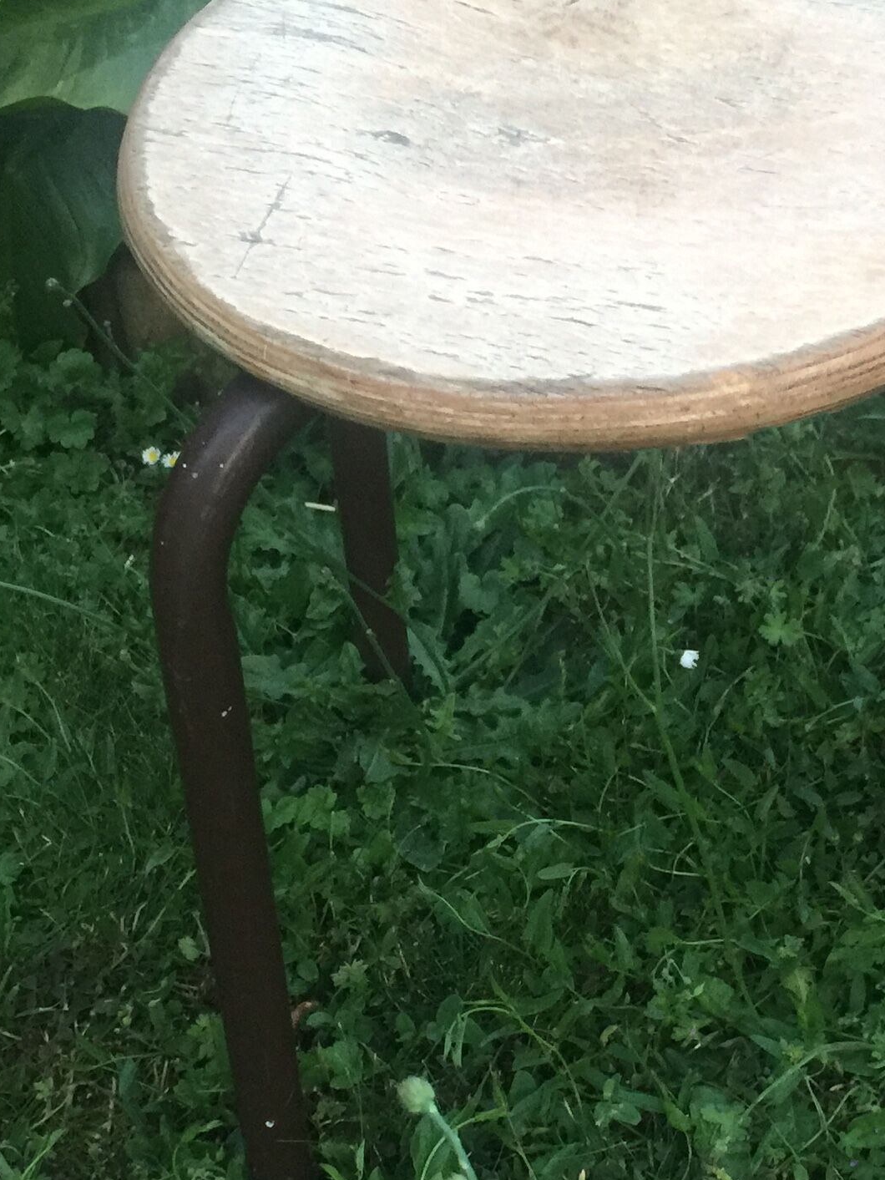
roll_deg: +2.6
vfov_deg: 28.7
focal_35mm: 67
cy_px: 802
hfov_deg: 21.7
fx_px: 2284
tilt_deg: -38.7
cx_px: 705
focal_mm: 4.15
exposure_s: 1/17
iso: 125
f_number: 2.2
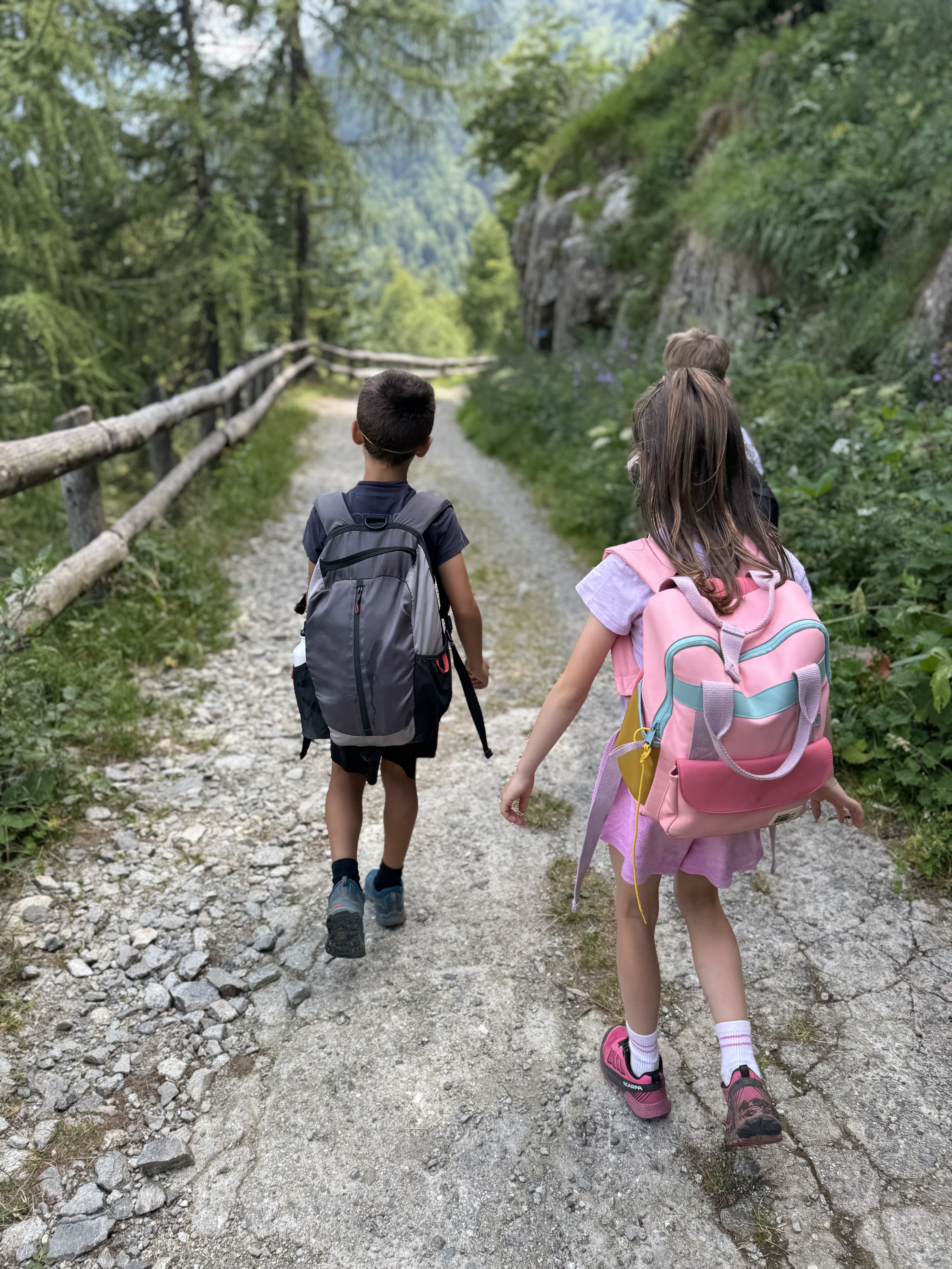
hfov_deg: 56.8
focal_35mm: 24
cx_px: 476
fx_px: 880
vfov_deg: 71.6
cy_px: 634
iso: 80
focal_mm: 6.76
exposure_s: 1/730
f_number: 1.78
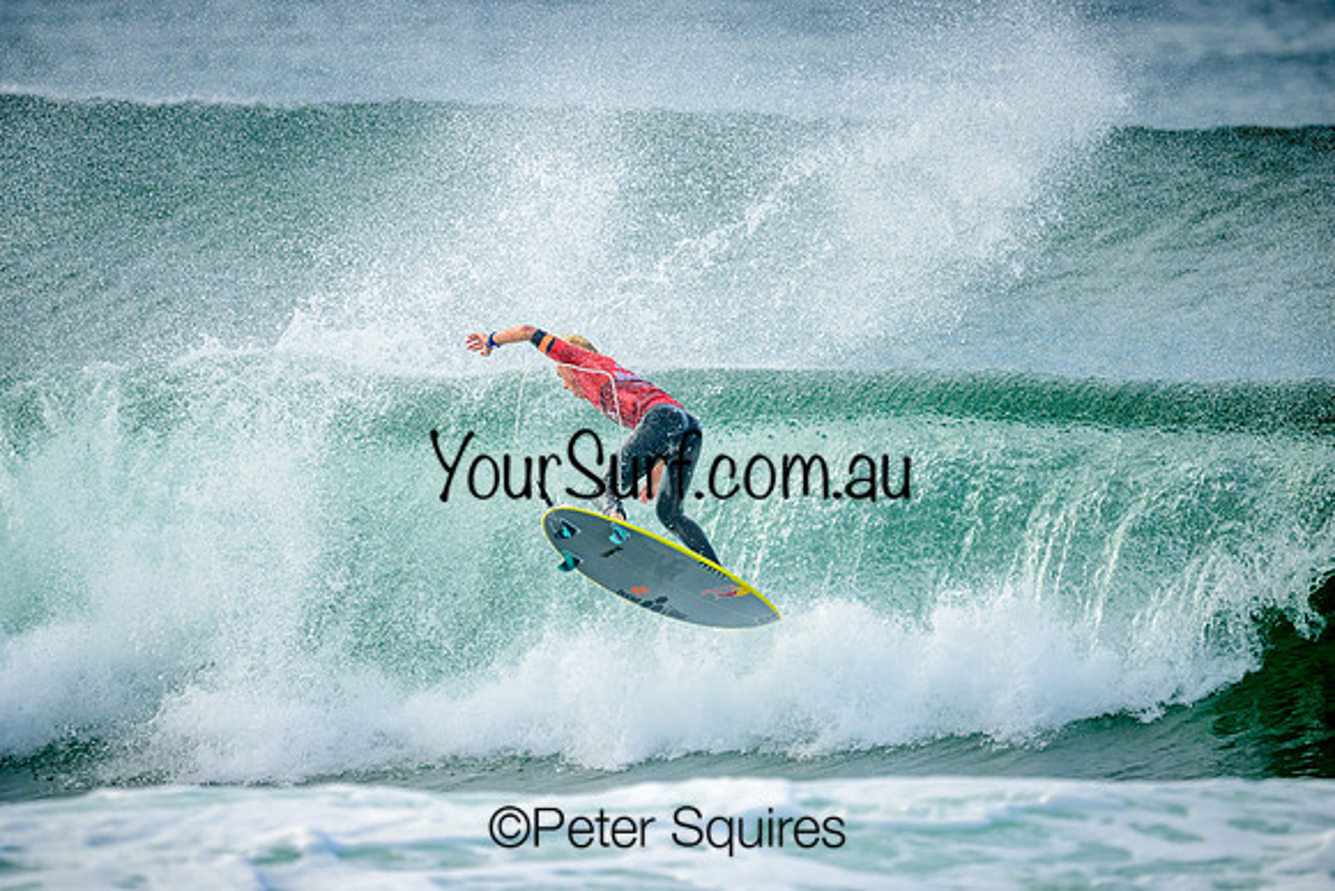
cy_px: 446
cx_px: 668
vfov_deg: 1.7
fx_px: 29672
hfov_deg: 2.6
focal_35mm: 800
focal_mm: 800
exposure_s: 1/2000
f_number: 6.3
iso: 400
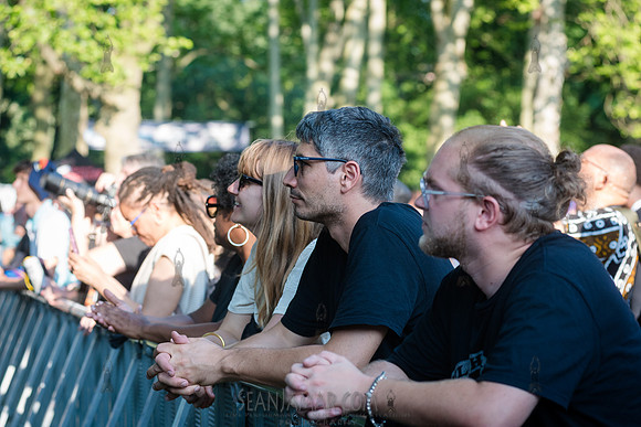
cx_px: 320
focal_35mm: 92
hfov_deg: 22.1
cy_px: 214
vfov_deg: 14.9
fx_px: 1638
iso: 800
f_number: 5
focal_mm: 92
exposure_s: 1/500
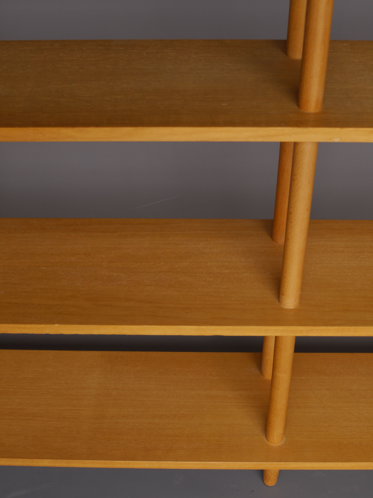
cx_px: 186
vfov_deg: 34.3
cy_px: 249
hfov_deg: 26.1
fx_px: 805
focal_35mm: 56
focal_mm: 28
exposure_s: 1/50
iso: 100
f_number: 5.1
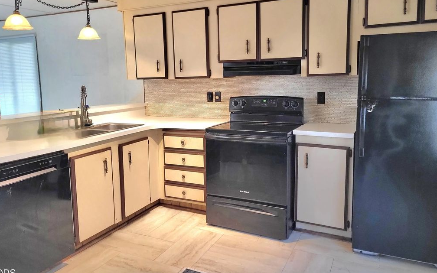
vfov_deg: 44.5
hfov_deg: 66.5
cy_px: 122
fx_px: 333
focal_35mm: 28
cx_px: 217
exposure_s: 1/120
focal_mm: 5.4
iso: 250
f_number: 1.8
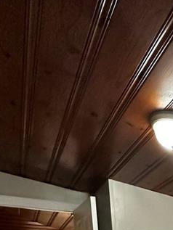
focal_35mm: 53
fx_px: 353
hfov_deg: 23.5
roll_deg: +0.0
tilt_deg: -12.0
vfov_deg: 25.3
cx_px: 240
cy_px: 361
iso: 500
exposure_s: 1/60
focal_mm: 2.22
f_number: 2.2
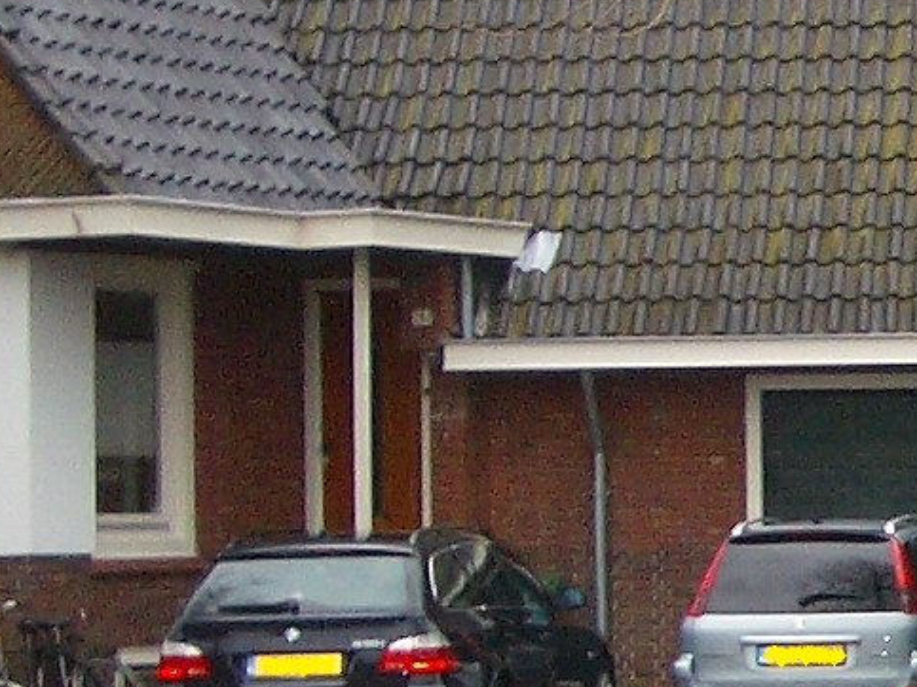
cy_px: 473
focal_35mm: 167
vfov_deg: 8.9
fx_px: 4423
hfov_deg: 10.9
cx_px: 1735
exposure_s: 1/200
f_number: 2.6
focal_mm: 5.8
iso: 100
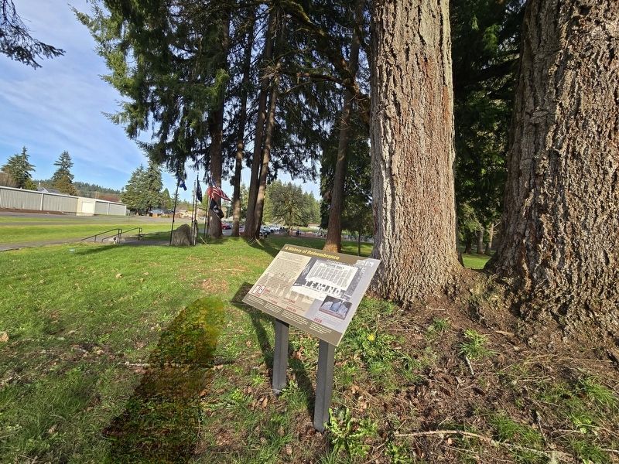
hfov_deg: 106.2
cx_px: 310
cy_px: 232
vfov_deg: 89.9
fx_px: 232
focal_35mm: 13
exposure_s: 1/714
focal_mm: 2.2
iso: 50
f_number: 2.2
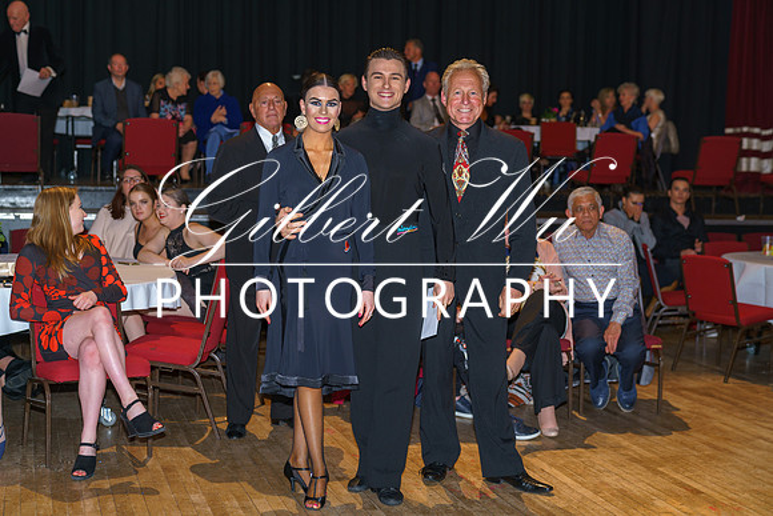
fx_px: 1138
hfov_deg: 37.5
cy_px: 258
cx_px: 386
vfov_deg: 25.5
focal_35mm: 53
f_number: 2.8
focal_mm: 53
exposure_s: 1/100
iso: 200
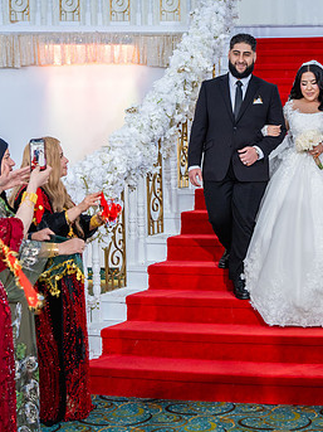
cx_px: 265
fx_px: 809
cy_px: 240
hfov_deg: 22.2
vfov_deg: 29.8
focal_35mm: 65
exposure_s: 1/160
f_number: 2.8
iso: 800
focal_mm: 40
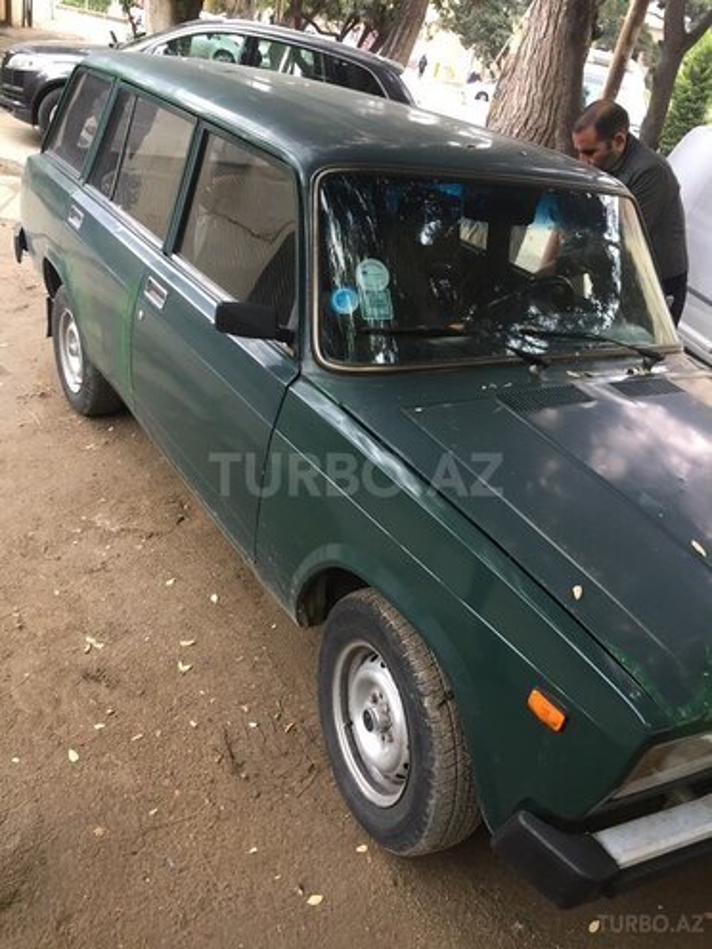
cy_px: 474
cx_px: 356
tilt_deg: -25.8
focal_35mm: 29
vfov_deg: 61.7
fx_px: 795
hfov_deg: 48.2
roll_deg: -12.3
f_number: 2.2
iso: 50
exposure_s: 1/33
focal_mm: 4.15
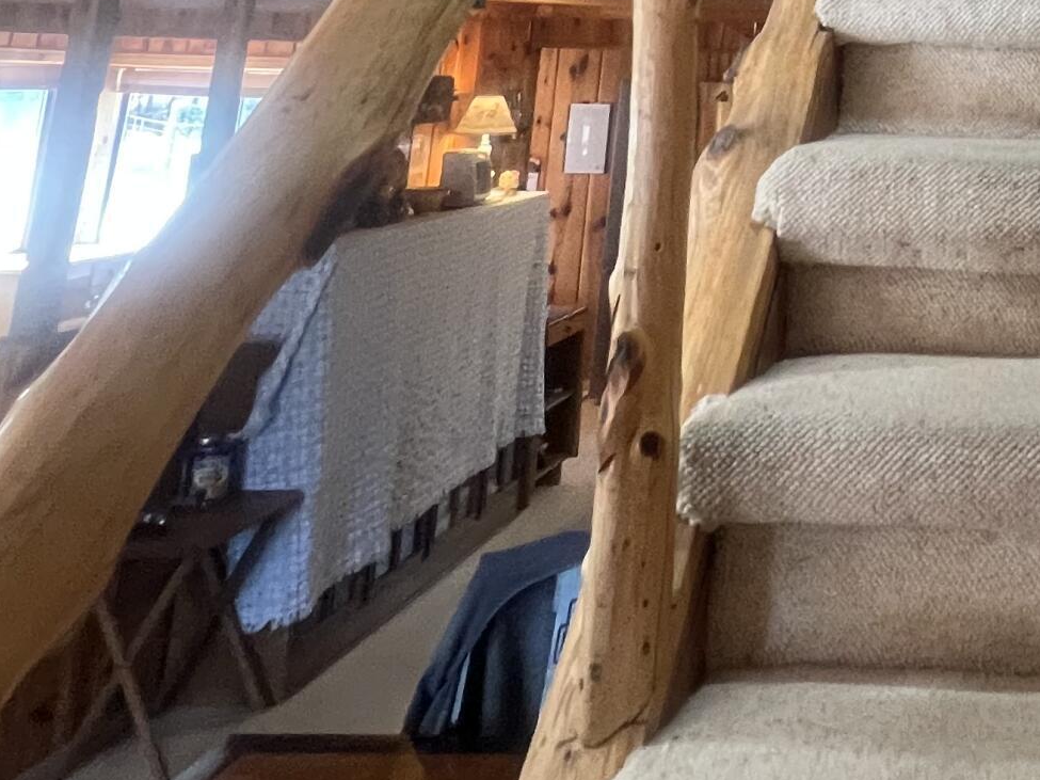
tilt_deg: +11.6
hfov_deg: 39.2
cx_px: 1118
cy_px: -200
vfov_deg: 29.8
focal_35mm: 40
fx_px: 1202
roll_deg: -0.8
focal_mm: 1.57
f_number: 1.8
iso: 320
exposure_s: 1/60
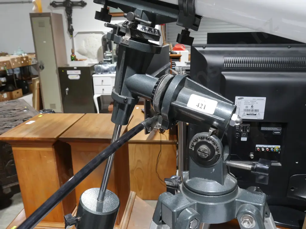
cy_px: 114
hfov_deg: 63.4
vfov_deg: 49.7
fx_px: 248
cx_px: 153
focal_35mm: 28
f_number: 8
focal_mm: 14
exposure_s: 1/60
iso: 2500
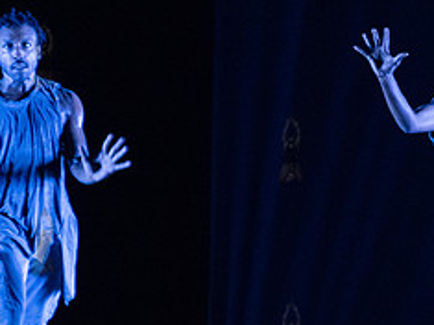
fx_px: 7669
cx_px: 333
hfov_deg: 3.2
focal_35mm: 612
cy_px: 117
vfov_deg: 2.4
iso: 4000
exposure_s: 1/500
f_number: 2.8
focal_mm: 200
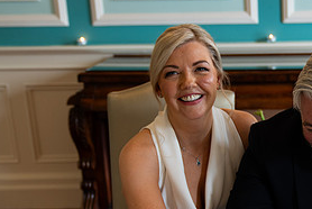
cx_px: 294
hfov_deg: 26.5
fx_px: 633
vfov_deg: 18.4
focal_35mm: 73
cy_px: 193
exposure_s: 1/160
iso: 640
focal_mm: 35
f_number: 2.8
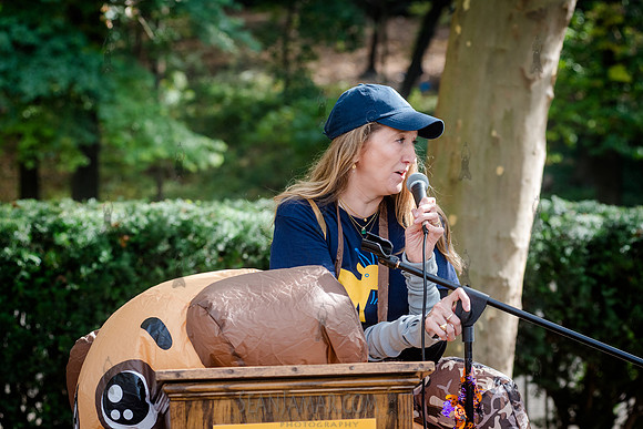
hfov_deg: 22.1
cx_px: 322
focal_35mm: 92
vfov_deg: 14.9
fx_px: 1644
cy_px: 214
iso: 1000
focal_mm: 92
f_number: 5
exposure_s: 1/500
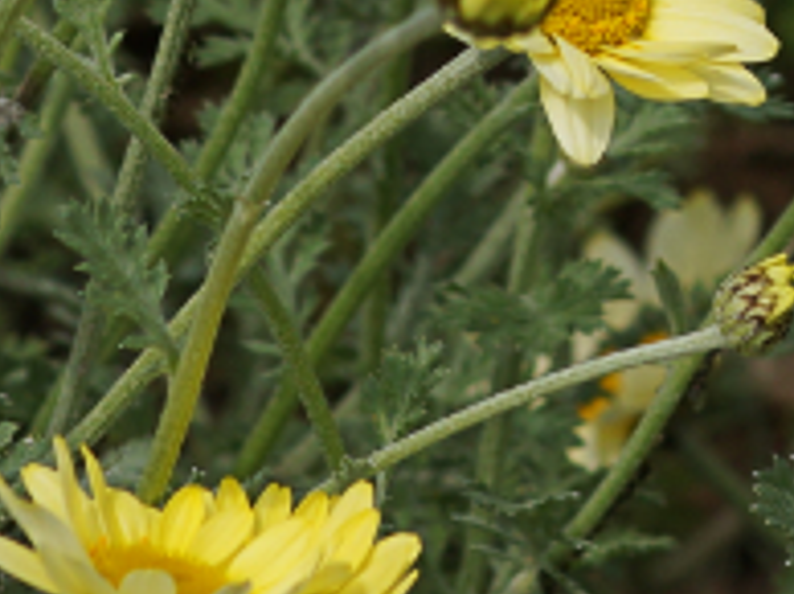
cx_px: 1404
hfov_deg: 2.2
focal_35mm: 893
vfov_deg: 1.7
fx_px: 20458
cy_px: -987
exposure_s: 1/640
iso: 100
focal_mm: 100
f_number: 6.3
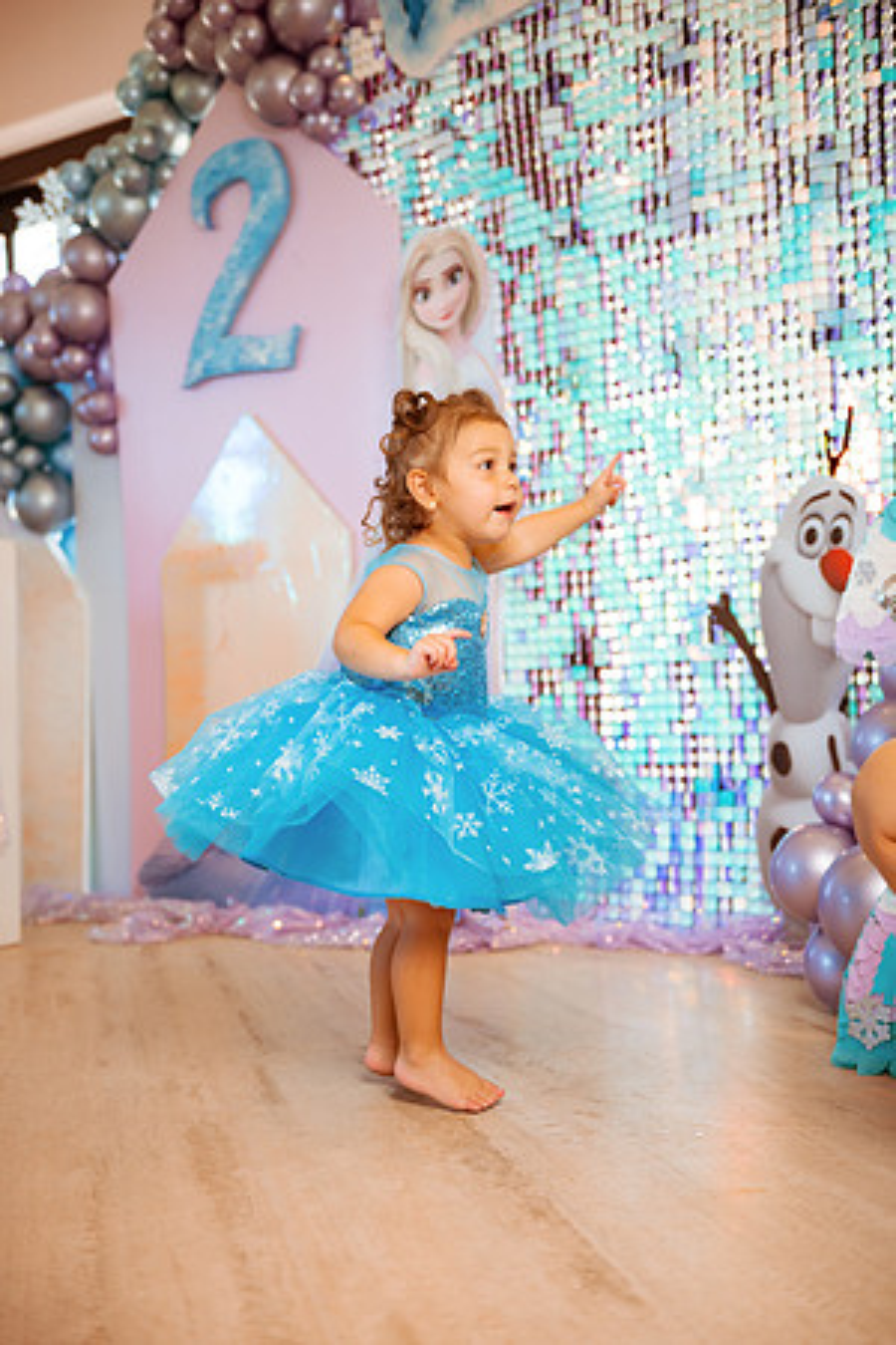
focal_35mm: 42
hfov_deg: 31.9
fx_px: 1568
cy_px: 672
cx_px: 448
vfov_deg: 46.4
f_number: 2.8
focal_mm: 42
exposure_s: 1/400
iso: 800
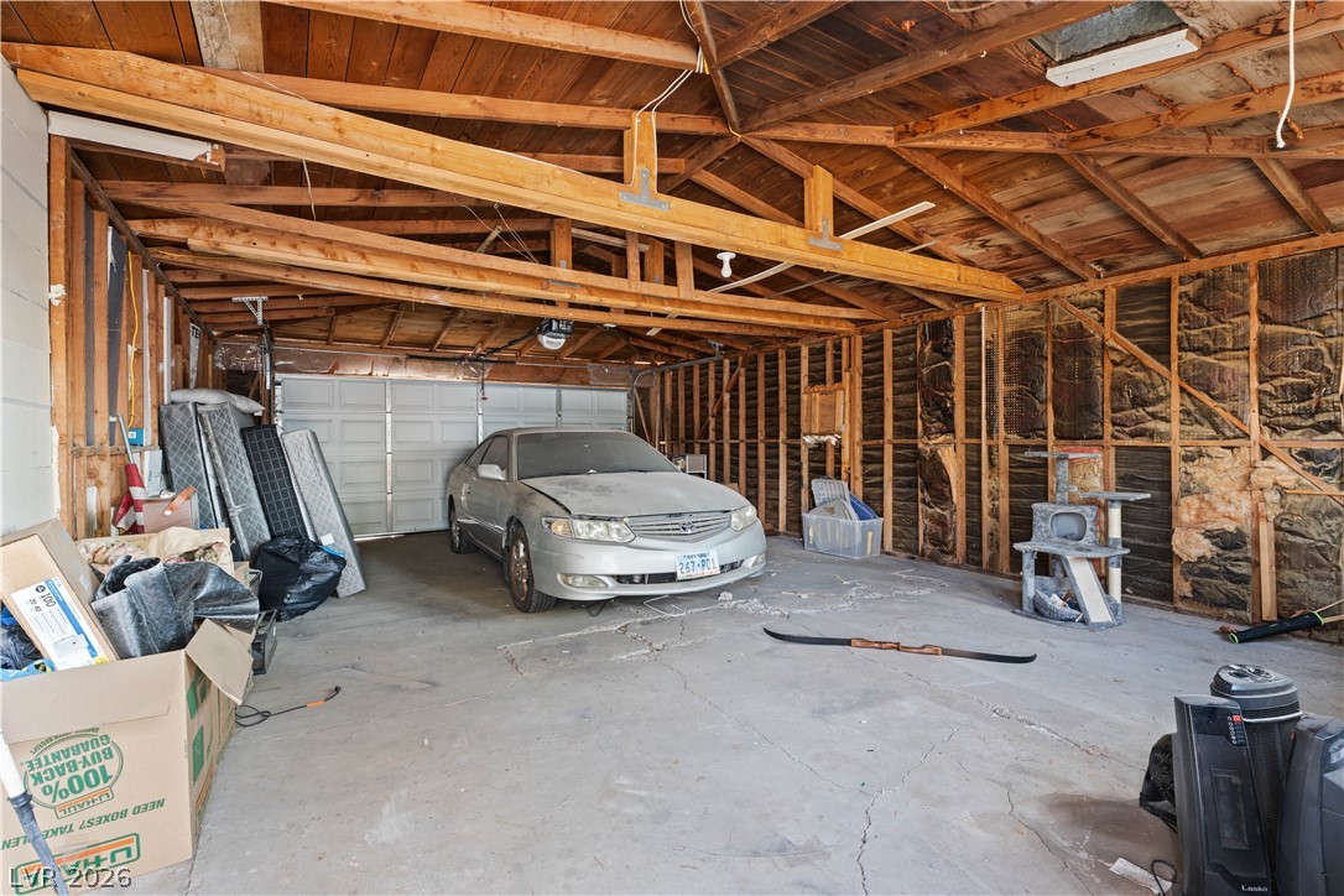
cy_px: 448
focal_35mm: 16
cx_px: 672
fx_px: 597
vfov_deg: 73.7
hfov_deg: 96.7
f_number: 7.1
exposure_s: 1.3
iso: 400
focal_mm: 16
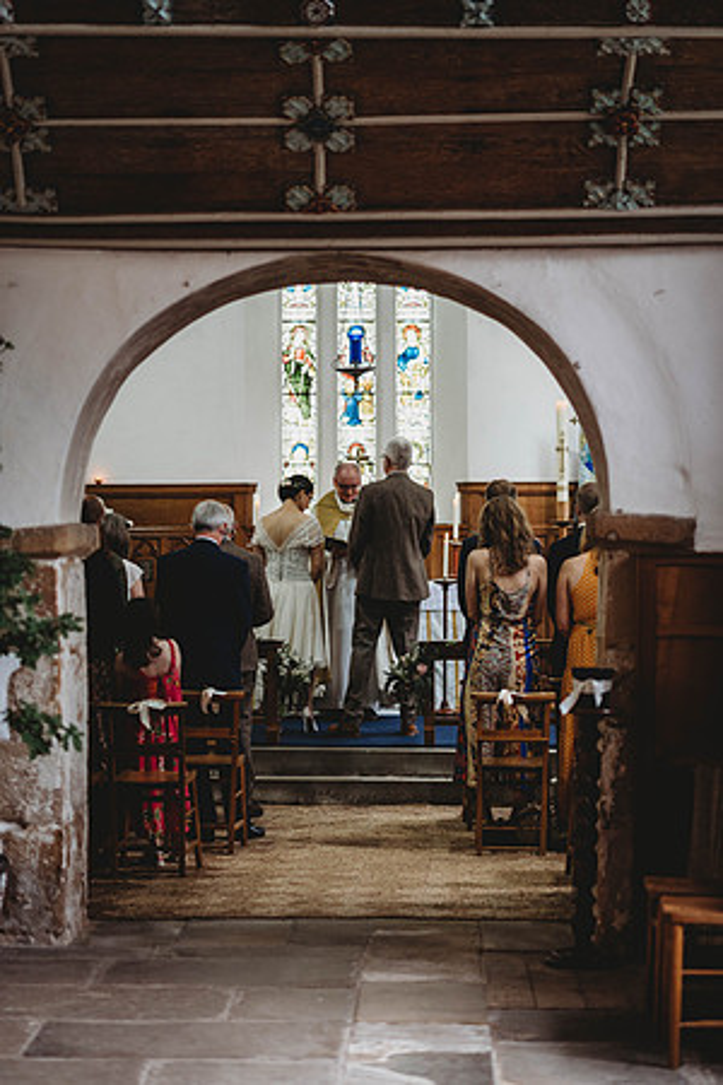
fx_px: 2560
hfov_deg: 16.1
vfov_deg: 23.9
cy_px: 542
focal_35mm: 85
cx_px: 362
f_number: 1.8
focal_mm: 85
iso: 720
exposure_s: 1/160
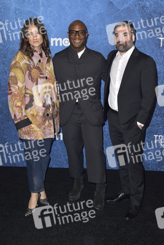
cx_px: 82
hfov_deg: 28.1
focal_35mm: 48
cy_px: 122
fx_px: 328
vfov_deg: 41.1
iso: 320
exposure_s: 1/250
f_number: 6.3
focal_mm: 48
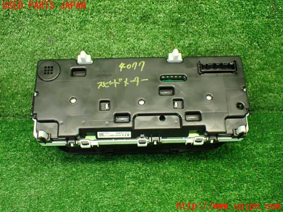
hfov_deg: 49.0
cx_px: 142
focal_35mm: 38
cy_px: 106
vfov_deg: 37.7
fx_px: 311
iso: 800
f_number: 2.7
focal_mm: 6.83
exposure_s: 1/80
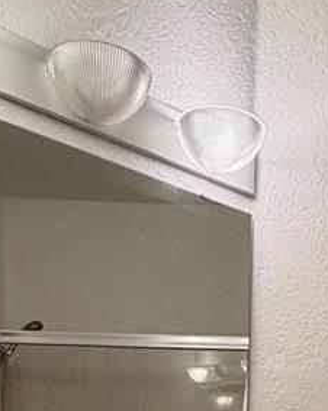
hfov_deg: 25.7
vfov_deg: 25.4
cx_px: 267
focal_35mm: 58
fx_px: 705
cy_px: 600
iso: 250
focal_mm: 2.22
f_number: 2.2
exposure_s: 1/120
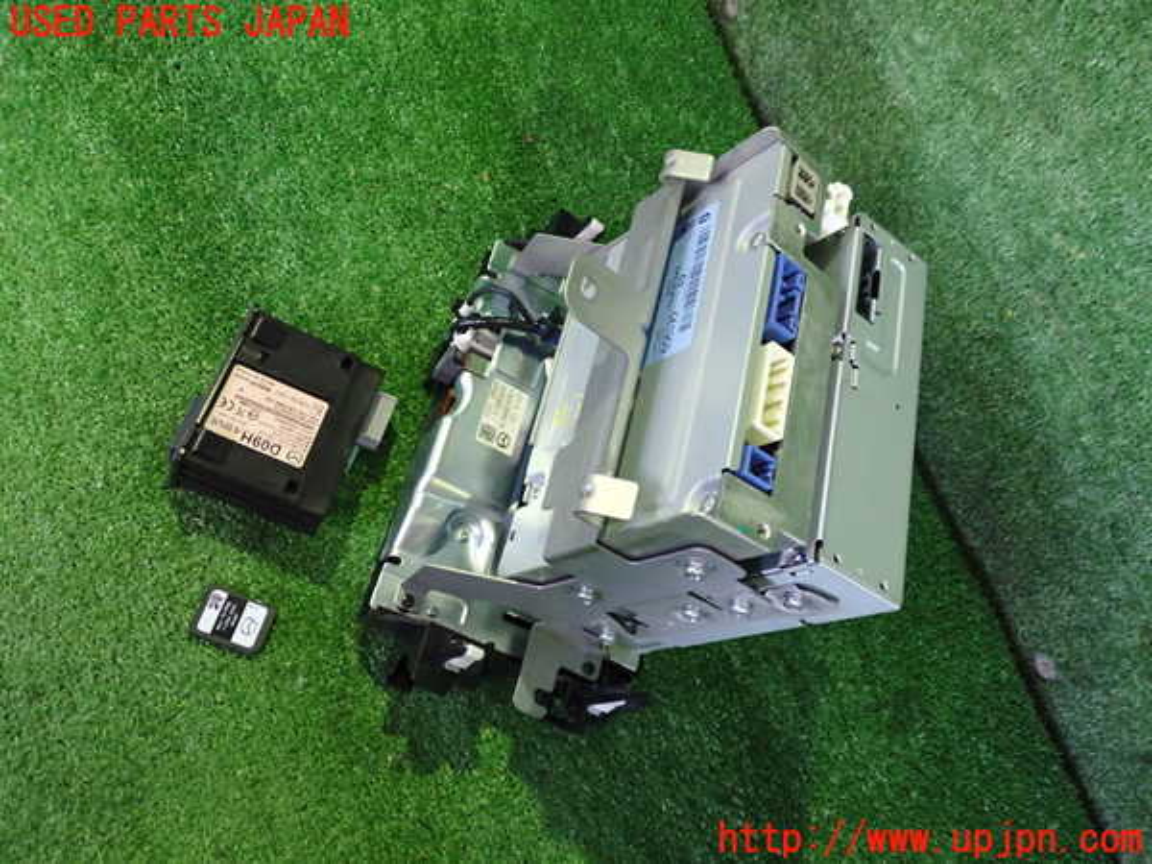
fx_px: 998
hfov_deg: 60.0
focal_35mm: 30
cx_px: 576
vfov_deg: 46.8
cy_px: 432
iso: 640
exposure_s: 1/30
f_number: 2.3
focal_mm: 5.4
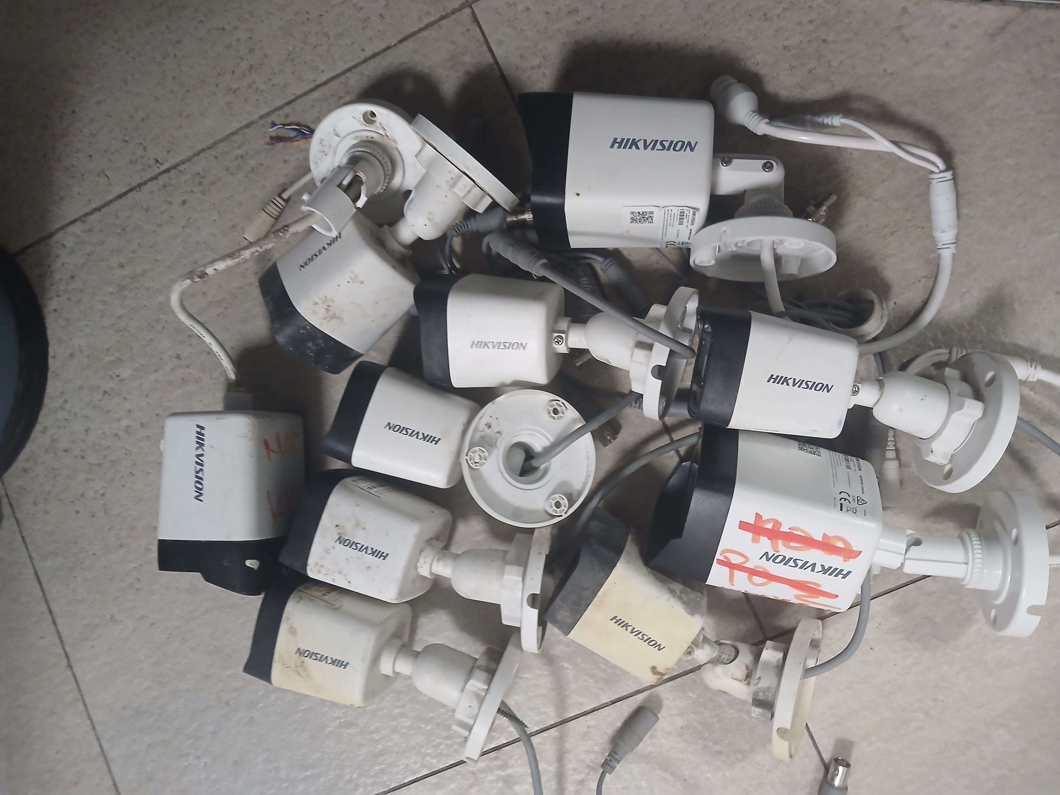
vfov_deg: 51.4
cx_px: 530
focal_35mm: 27
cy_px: 398
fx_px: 827
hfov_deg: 65.3
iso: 320
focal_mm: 3.98
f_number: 1.8
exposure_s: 1/25
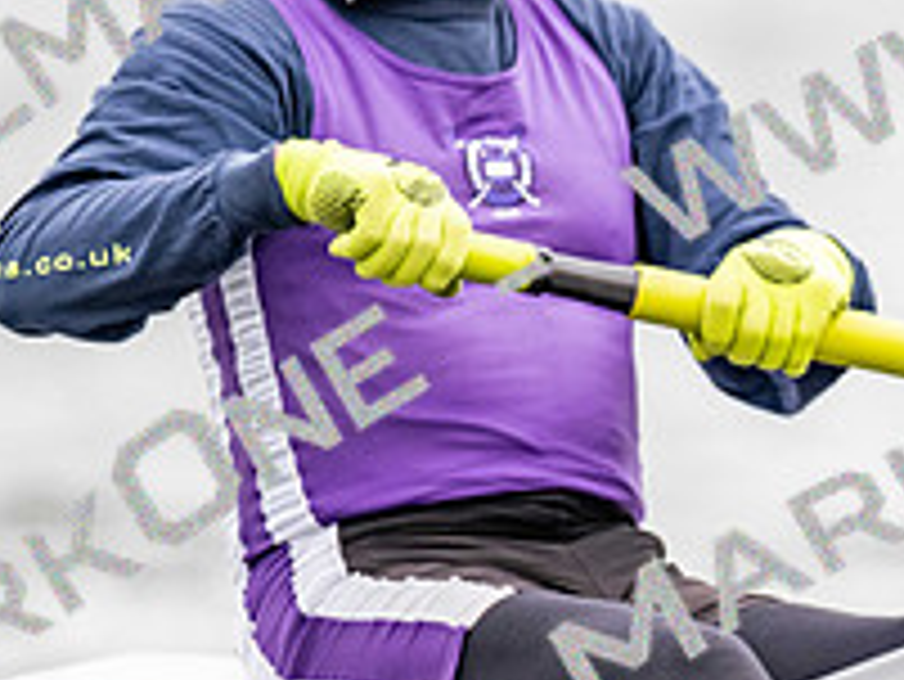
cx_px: 1178
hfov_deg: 1.2
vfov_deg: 0.9
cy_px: 254
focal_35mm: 1663
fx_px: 43455
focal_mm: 600
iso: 900
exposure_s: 1/2500
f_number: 4
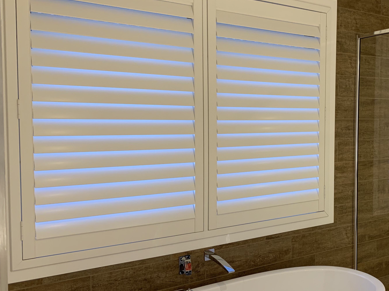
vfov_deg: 36.8
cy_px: 146
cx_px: 286
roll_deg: -0.1
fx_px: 438
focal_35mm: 39
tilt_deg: -3.6
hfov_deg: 46.4
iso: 160
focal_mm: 4.25
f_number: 1.8
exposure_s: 1/50
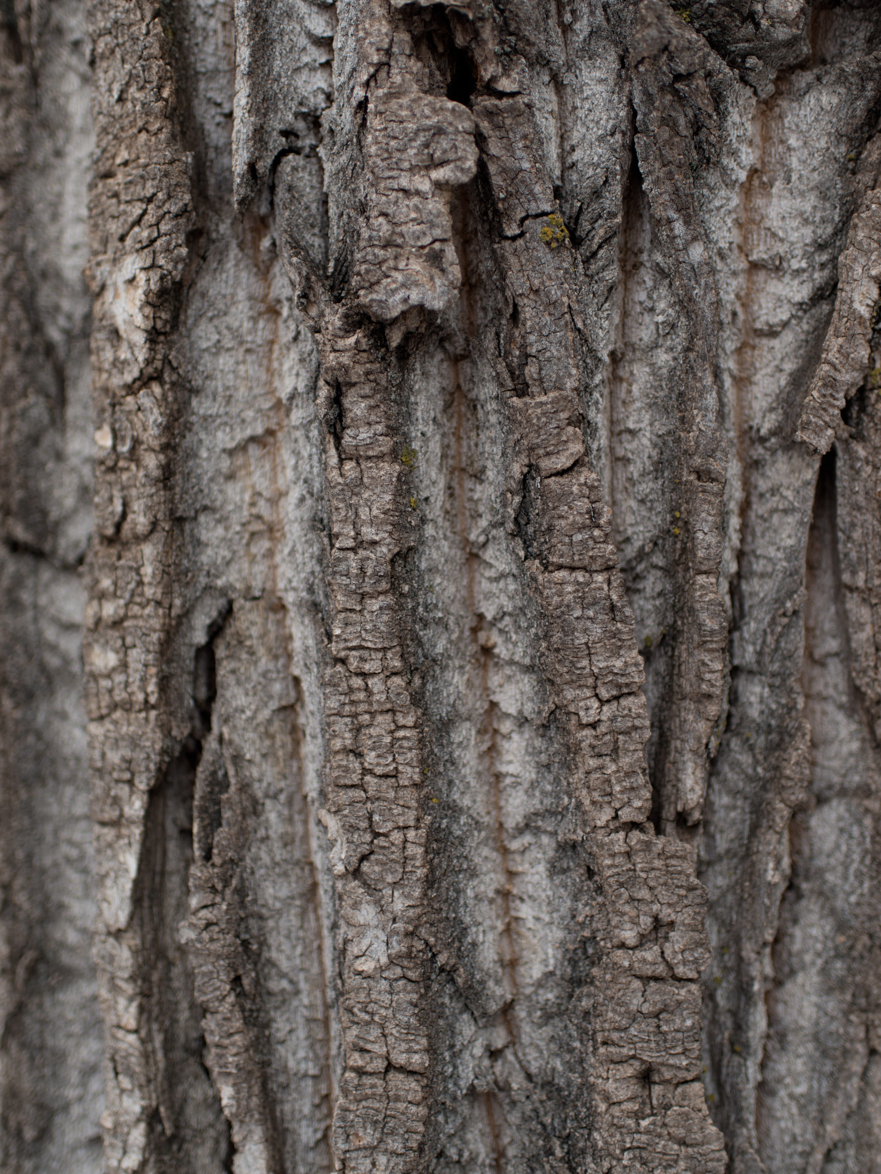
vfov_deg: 48.9
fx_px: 1290
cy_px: 529
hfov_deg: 37.7
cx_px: 440
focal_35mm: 38
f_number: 1.8
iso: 100
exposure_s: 1/250
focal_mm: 35
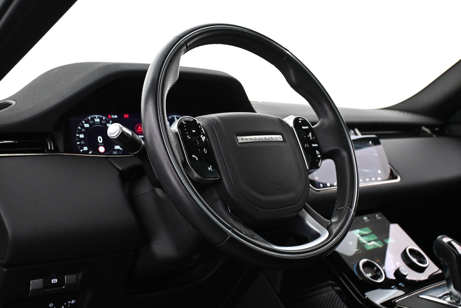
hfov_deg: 47.2
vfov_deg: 32.4
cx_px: 230
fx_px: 528
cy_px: 154
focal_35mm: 41
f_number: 4.5
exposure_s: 1/40
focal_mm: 27.5
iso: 4000
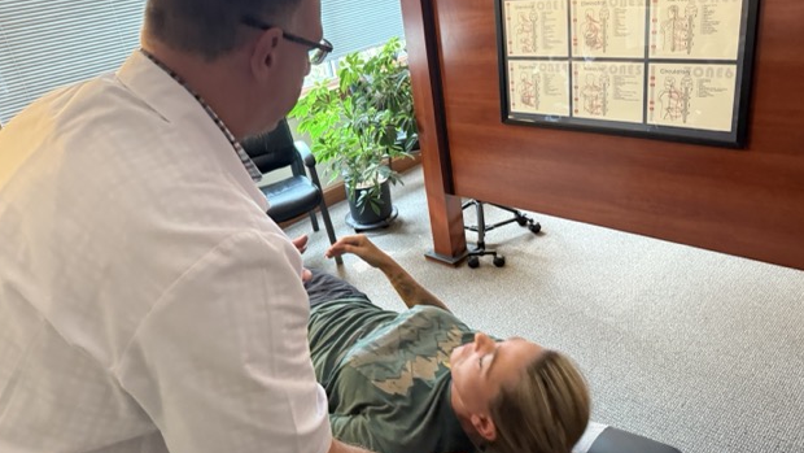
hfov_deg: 69.8
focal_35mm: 27
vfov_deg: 42.9
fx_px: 576
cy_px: 222
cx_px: 396
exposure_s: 1/40
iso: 640
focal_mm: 6.76
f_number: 1.78
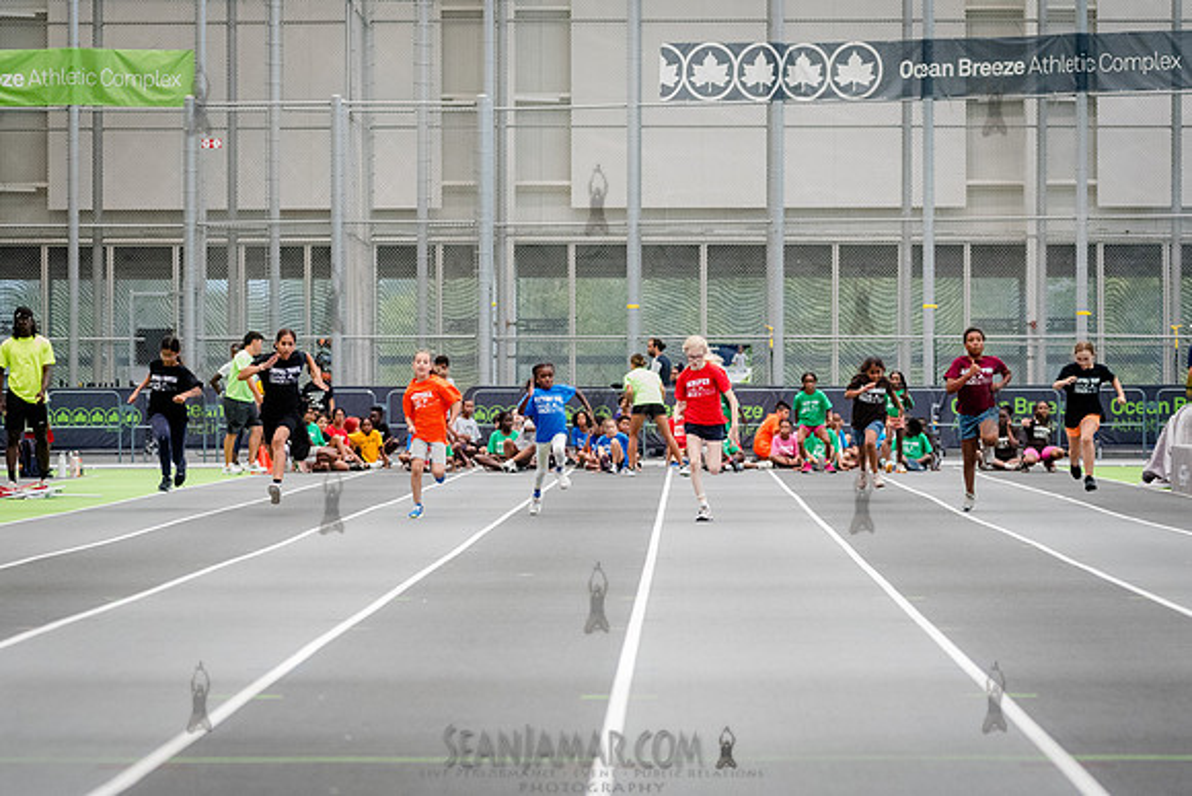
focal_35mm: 168
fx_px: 5577
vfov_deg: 8.2
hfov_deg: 12.2
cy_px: 464
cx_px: 650
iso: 6400
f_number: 4
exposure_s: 1/640
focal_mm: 120
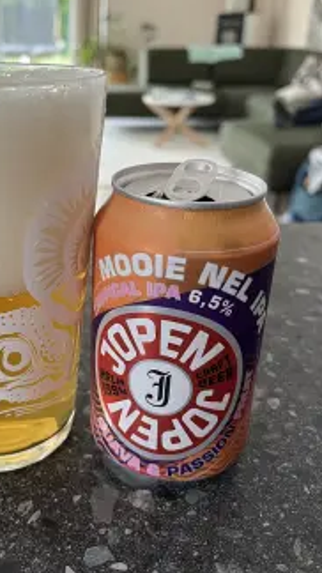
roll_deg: -0.1
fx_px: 532
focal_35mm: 35
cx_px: 80
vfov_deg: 56.6
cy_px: 269
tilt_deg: -24.8
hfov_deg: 33.0
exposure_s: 1/60
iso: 200
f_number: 1.6
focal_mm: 5.1
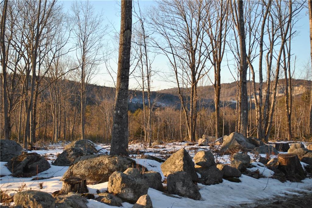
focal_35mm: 54
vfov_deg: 25.1
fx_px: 468
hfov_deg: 36.9
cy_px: 104
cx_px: 156
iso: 100
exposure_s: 1/125
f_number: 5
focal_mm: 36
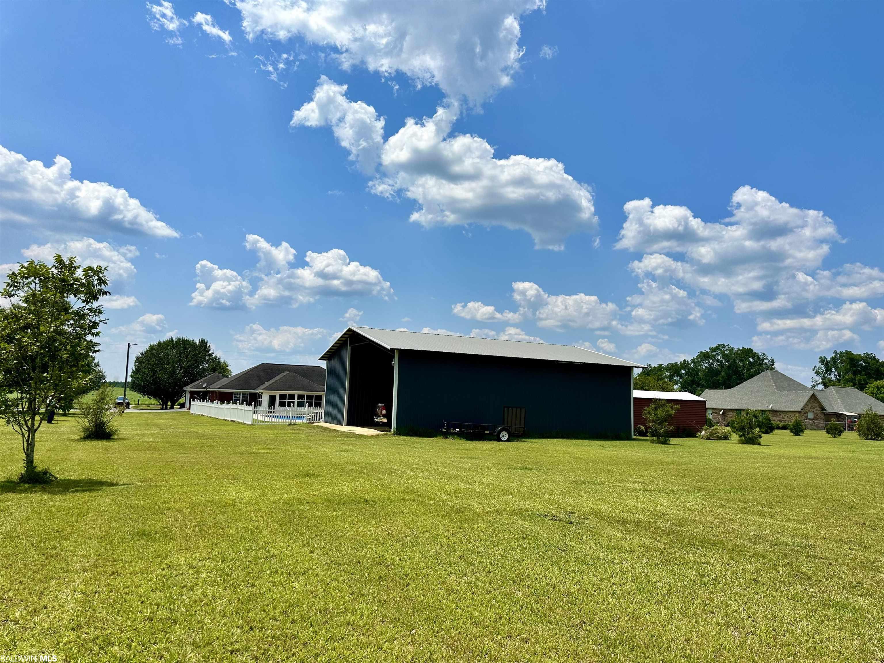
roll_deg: -1.9
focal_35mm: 24
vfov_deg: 56.8
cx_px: 442
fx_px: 613
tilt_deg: +5.7
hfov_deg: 71.6
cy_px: 332
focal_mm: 6.86
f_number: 1.78
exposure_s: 1/10753
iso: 80
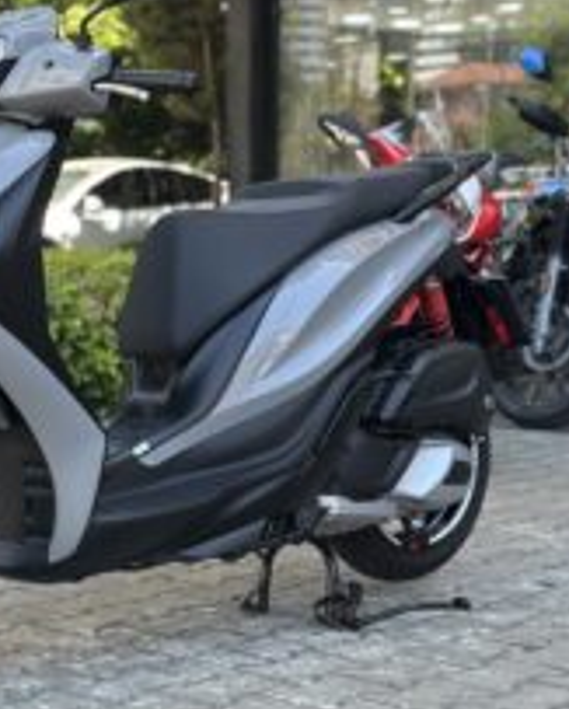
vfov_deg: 22.2
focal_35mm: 86
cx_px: 119
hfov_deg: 17.8
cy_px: 330
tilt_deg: -3.0
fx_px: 1806
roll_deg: -0.1
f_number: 1.78
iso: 80
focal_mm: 6.86
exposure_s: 1/422
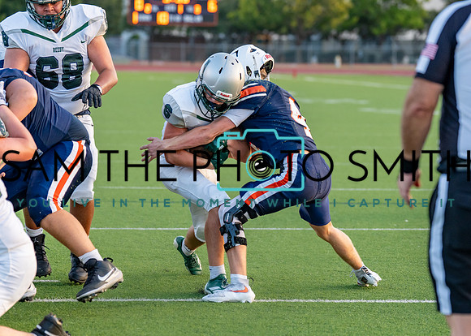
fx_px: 2111
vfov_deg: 9.1
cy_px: 214
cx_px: 236
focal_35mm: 158
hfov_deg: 12.7
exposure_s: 1/1000
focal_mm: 107
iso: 640
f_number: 2.8
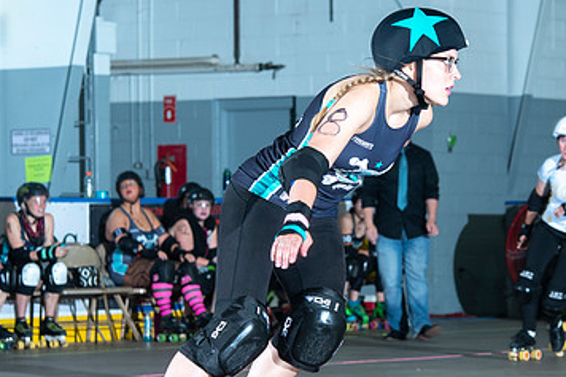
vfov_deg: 6.2
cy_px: 223
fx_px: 3489
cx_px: 339
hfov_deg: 9.3
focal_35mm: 222
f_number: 7.1
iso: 800
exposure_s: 1/160
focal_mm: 122
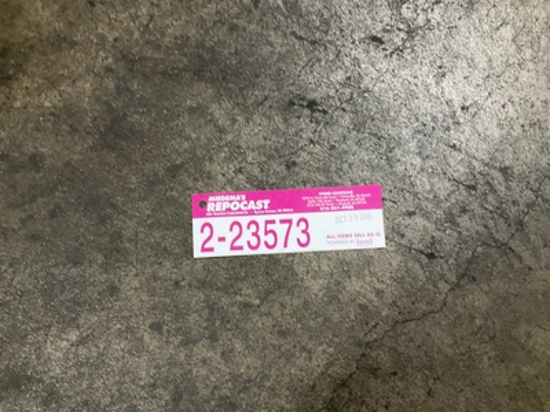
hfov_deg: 61.7
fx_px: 461
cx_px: 275
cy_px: 206
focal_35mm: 29
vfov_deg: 48.2
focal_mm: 3
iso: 250
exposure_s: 1/30
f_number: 1.8
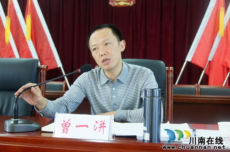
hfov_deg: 46.5
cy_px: 76
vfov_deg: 31.8
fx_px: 268
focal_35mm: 42
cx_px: 115
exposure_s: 1/20
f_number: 4.5
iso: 1600
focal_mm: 28
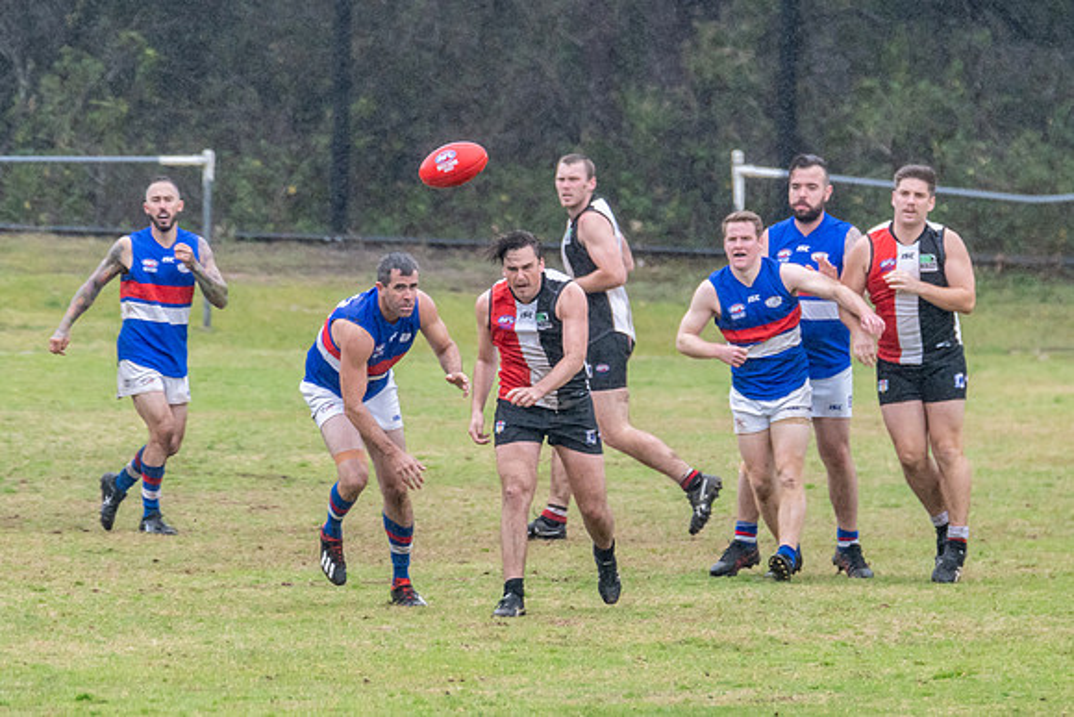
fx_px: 24677
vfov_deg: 1.7
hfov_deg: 2.5
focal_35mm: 827
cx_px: 644
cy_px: 397
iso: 1250
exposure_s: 1/2000
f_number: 7.1
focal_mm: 460
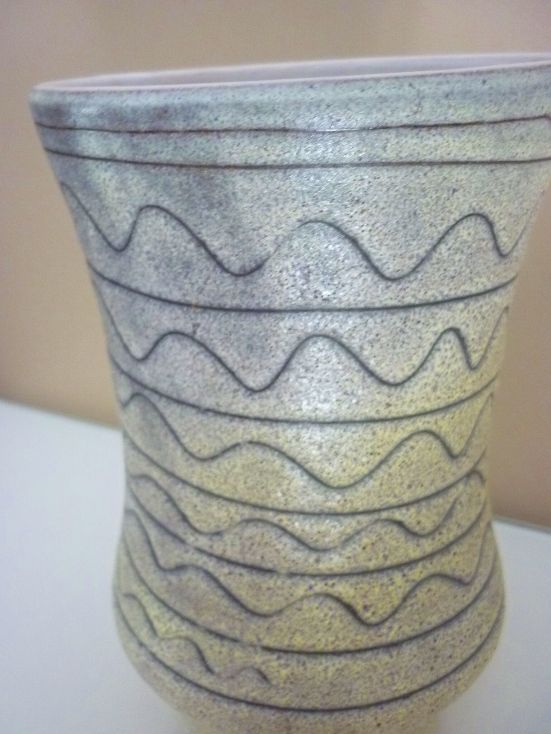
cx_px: 276
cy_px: 367
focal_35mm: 33
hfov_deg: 42.9
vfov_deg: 55.4
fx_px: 700
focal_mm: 5.5
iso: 400
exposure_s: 1/25
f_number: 2.8
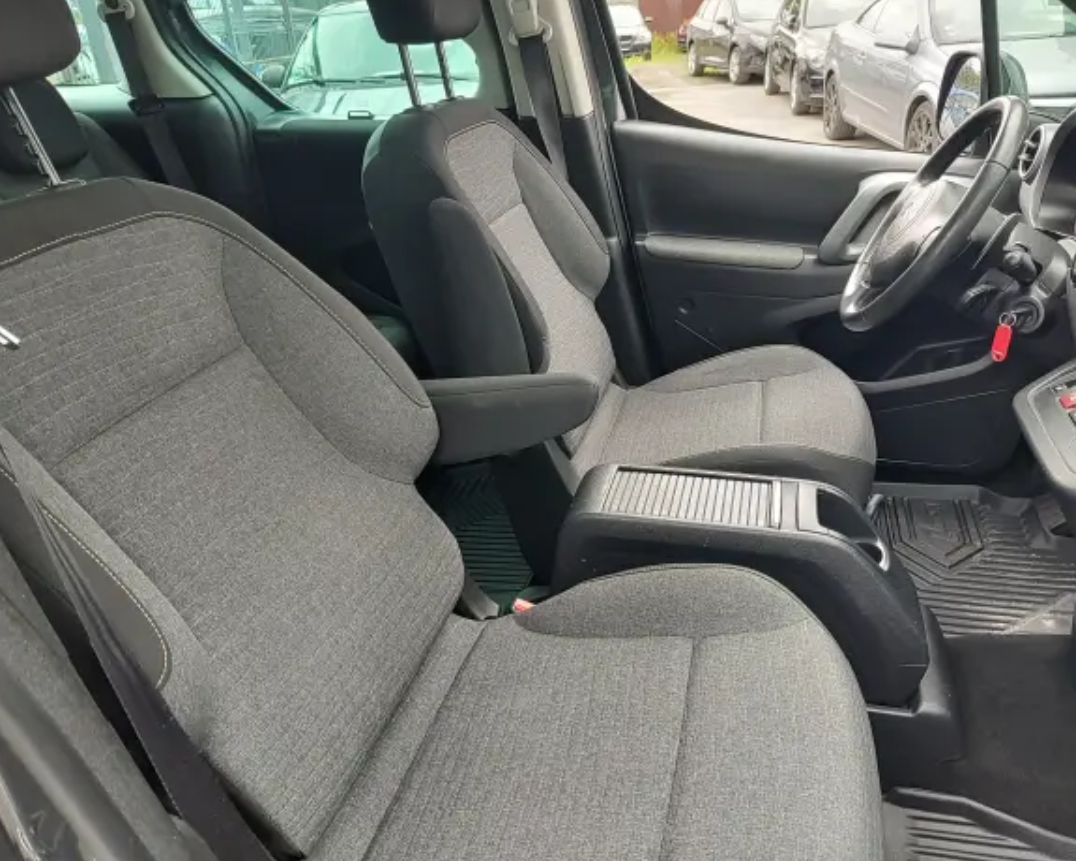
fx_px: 796
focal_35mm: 25
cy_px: 436
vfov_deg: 56.8
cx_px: 561
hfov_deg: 68.1
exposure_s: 1/101
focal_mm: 5.56
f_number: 1.8
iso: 100
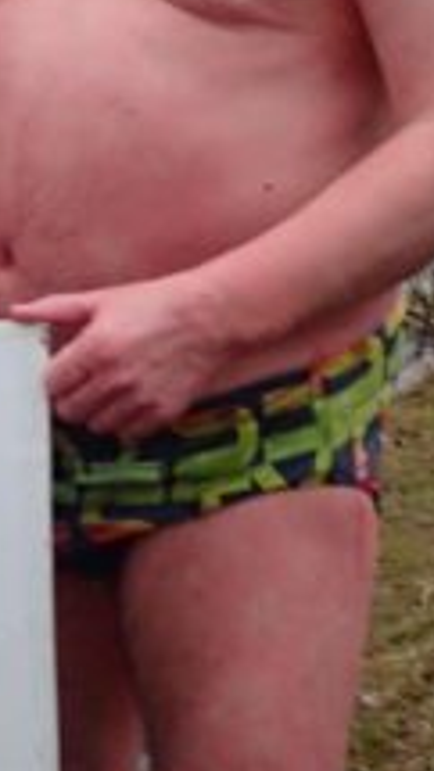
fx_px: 2515
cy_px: 351
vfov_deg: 17.4
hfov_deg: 9.6
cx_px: -172
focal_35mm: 123
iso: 500
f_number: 2.7
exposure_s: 1/40
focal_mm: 6.86
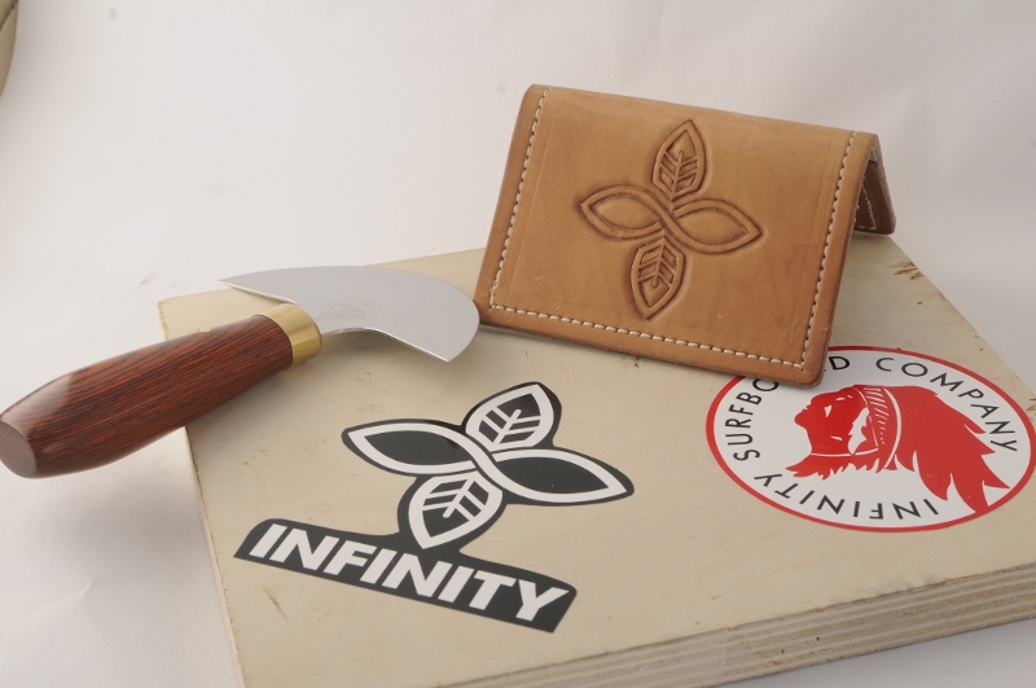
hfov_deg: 30.6
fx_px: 1897
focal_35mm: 66
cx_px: 518
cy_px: 344
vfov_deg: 20.6
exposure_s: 1/100
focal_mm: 44
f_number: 13
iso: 500
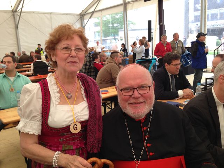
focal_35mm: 33
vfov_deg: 42.9
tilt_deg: -10.7
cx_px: 112
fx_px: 214
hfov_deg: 55.4
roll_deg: +5.2
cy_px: 84
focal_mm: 4.12
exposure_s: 1/120
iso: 50
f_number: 2.4
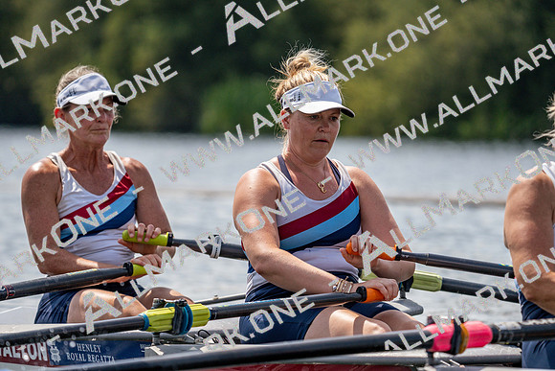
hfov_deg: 6.7
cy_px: 186
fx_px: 4765
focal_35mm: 309
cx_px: 278
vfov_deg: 4.5
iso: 200
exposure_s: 1/1600
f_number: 6.3
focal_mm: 309
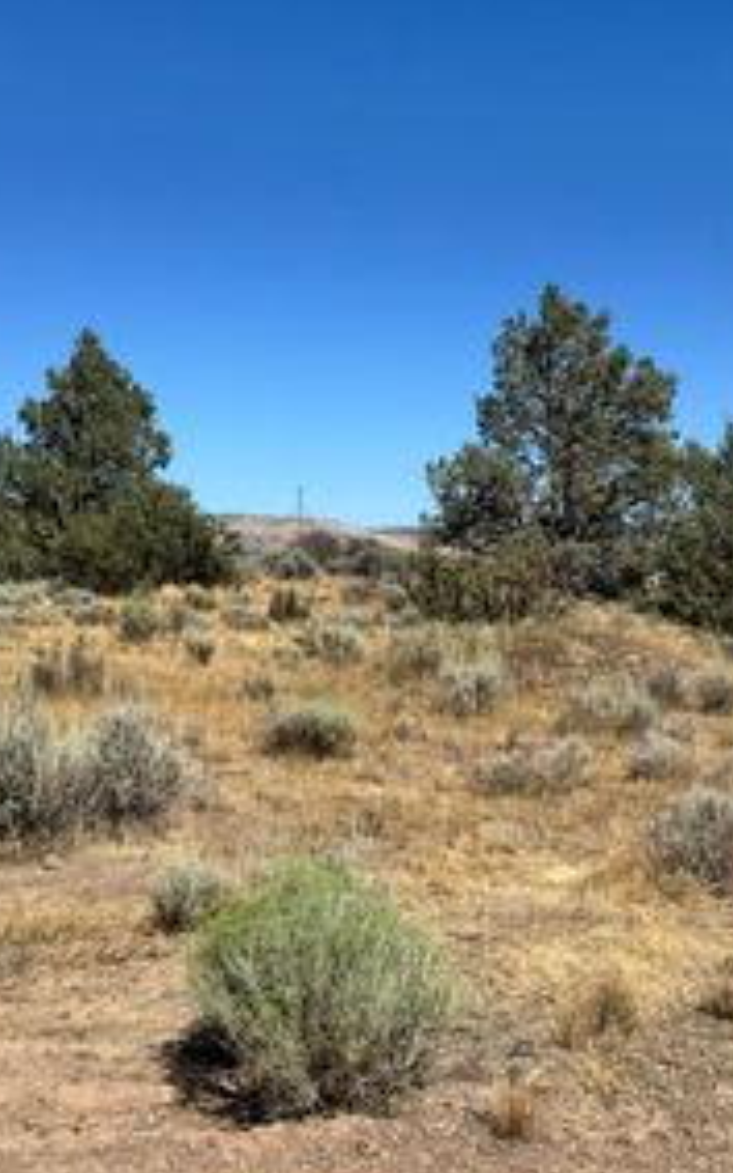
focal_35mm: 45
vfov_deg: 44.3
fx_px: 1438
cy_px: 562
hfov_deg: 28.6
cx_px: 373
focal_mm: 6.76
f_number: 1.78
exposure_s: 1/6410
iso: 80
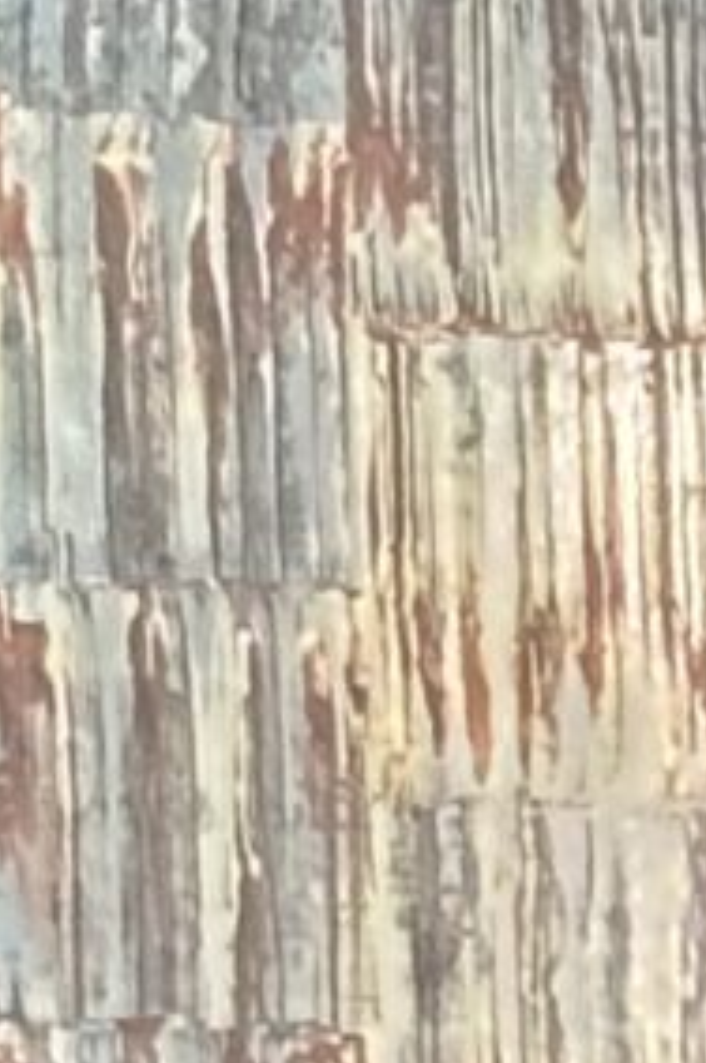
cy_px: 2937
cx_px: 3230
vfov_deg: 4.1
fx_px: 14448
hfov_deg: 2.7
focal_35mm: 490
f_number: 1.6
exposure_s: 1/40
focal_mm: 5.96
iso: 160
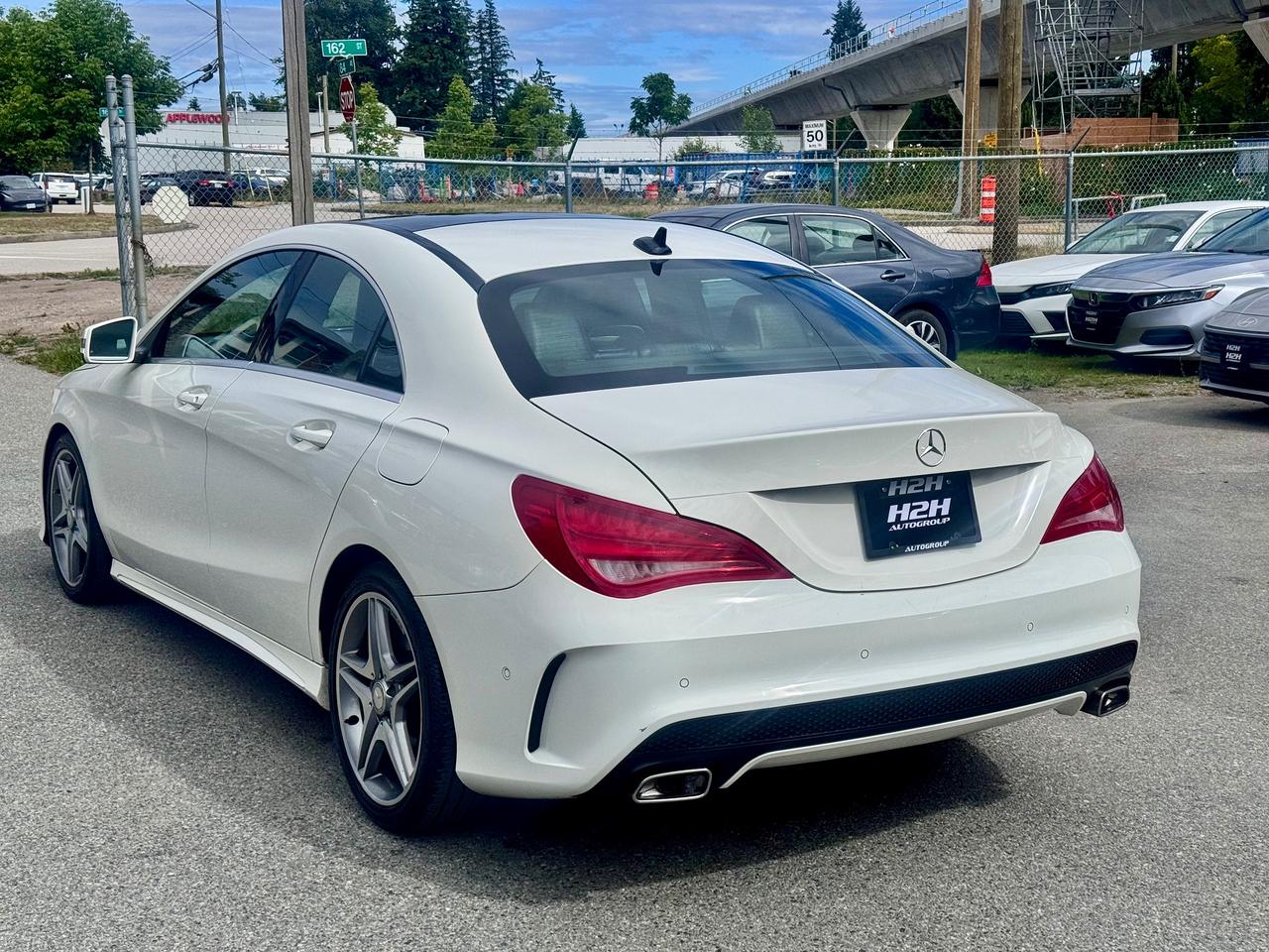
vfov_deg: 30.3
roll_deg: +1.6
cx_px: 634
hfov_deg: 39.7
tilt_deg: -8.3
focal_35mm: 48
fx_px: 1760
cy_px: 476
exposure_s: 1/10526
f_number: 1.78
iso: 64
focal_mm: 6.76
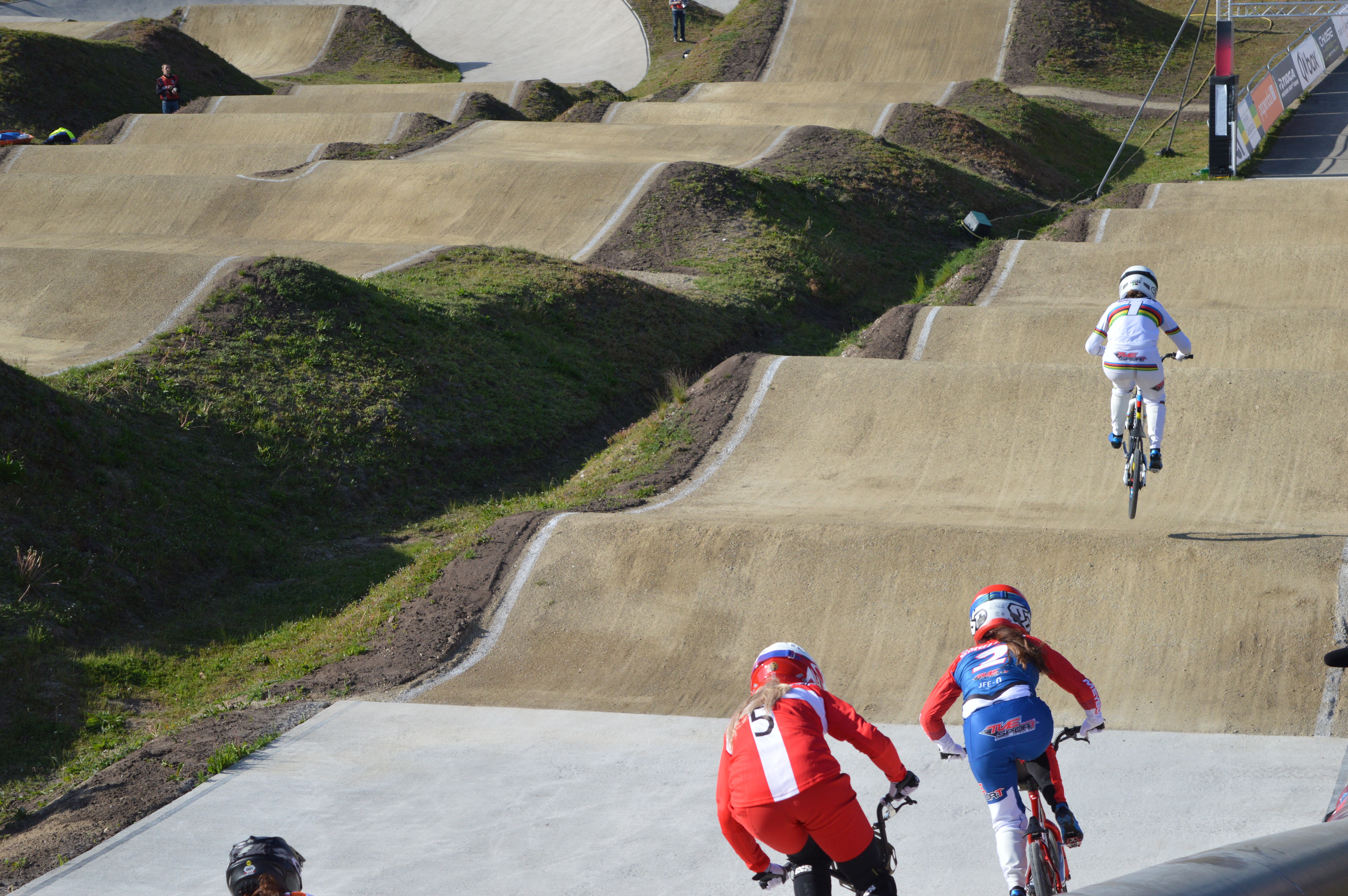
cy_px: 448
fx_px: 3086
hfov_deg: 24.6
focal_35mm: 82
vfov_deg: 16.5
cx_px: 674
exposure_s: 1/1600
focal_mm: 55
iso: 400
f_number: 5.6
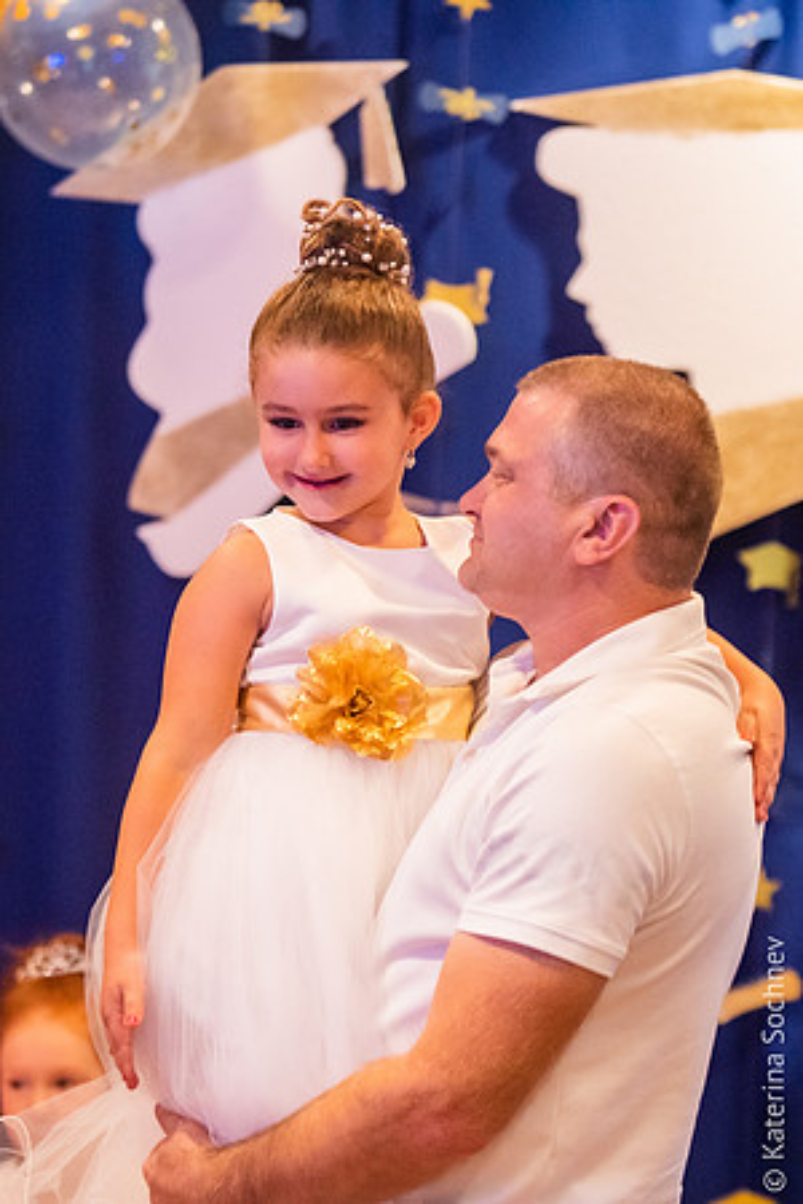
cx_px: 405
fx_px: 5018
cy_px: 602
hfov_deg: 9.1
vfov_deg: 13.7
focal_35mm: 150
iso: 3200
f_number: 2.8
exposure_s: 1/200
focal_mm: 100
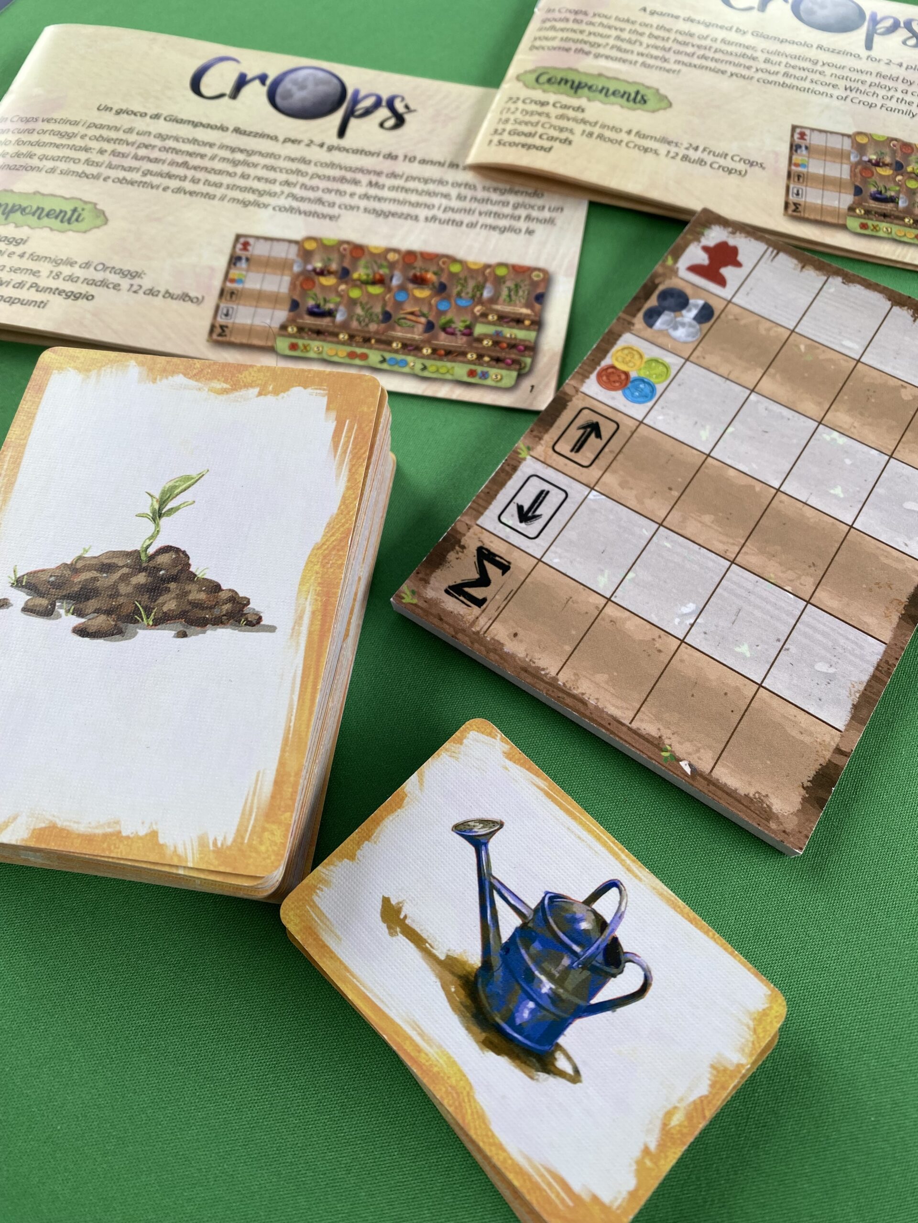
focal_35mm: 26
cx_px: 459
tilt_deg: -62.6
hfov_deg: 53.1
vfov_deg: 67.3
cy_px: 612
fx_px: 919
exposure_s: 1/296
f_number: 1.8
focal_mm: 4.25
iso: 32
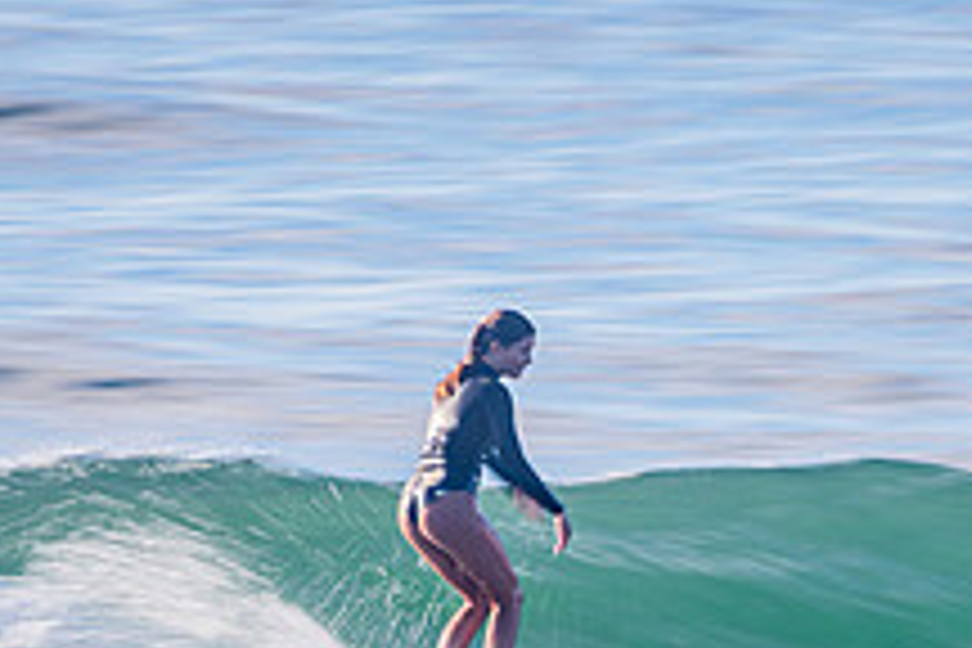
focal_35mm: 1341
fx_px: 36204
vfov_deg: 1.0
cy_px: 763
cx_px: 724
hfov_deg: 1.5
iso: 31
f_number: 10
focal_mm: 500
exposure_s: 1/20
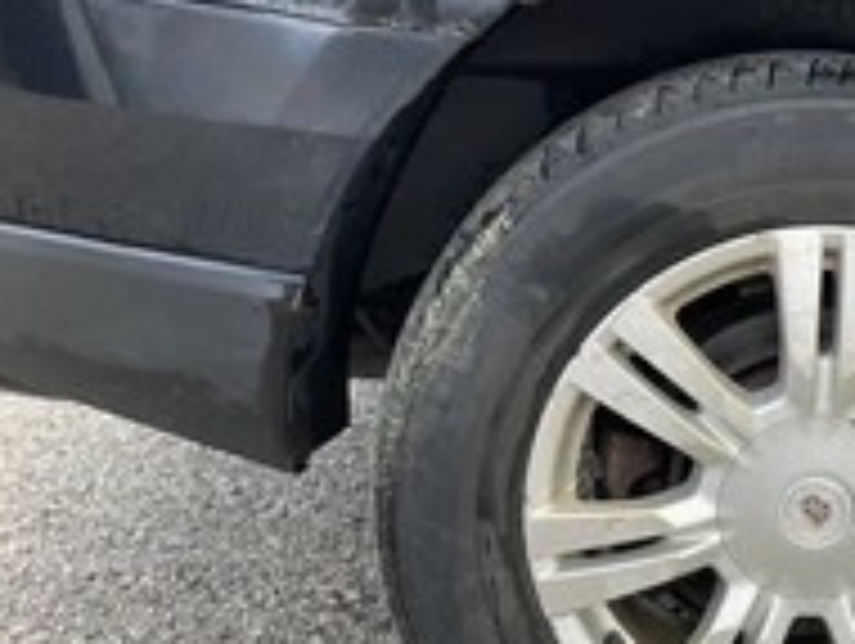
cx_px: 788
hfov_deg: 30.1
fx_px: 1509
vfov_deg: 24.1
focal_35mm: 61
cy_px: 297
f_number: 1.8
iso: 20
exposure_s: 1/191
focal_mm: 3
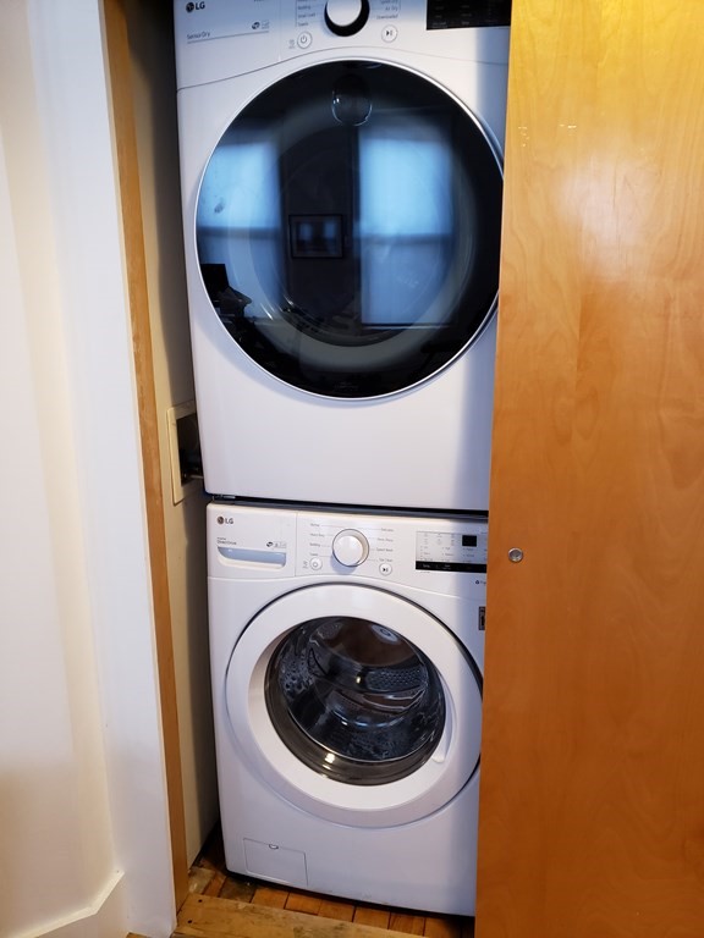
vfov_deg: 67.3
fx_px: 705
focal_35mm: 26
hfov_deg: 53.1
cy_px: 469
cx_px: 352
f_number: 1.5
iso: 320
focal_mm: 4.3
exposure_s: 1/30
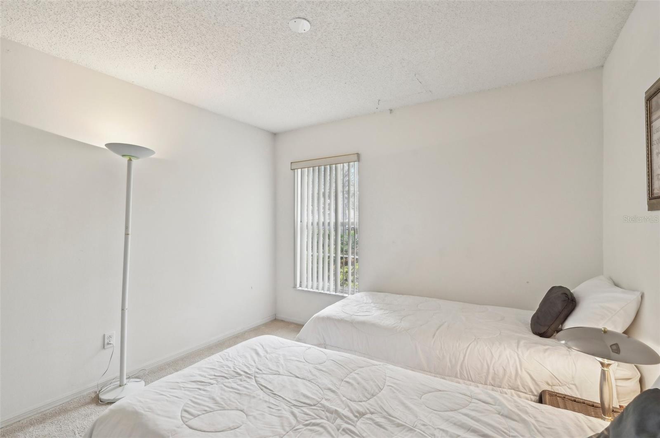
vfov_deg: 73.6
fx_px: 293
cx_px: 330
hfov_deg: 96.8
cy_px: 219
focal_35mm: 16
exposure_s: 1/100
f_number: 8
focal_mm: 16
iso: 400
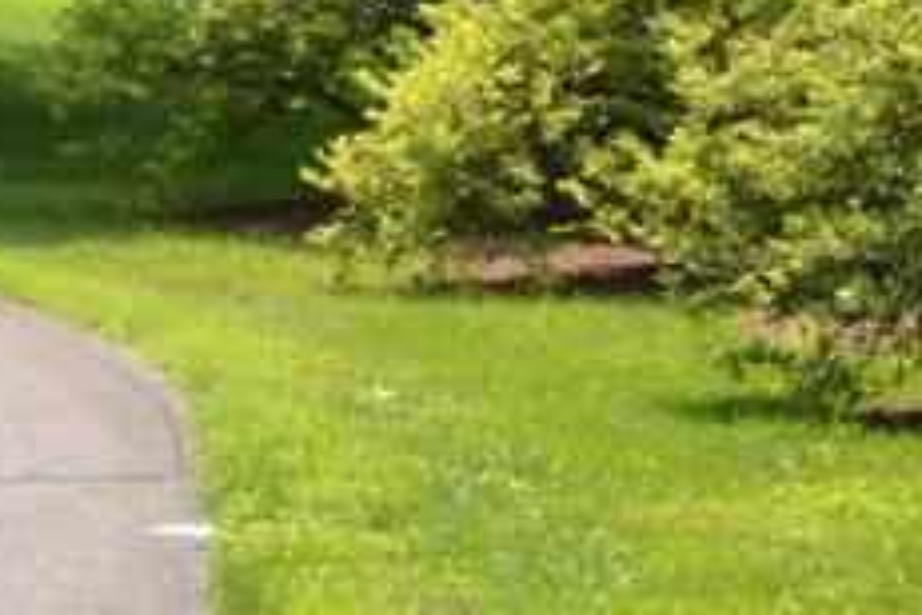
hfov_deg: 6.8
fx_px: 7503
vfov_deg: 4.7
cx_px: -858
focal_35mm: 293
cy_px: 254
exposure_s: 1/160
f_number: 5.3
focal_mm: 44
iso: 100
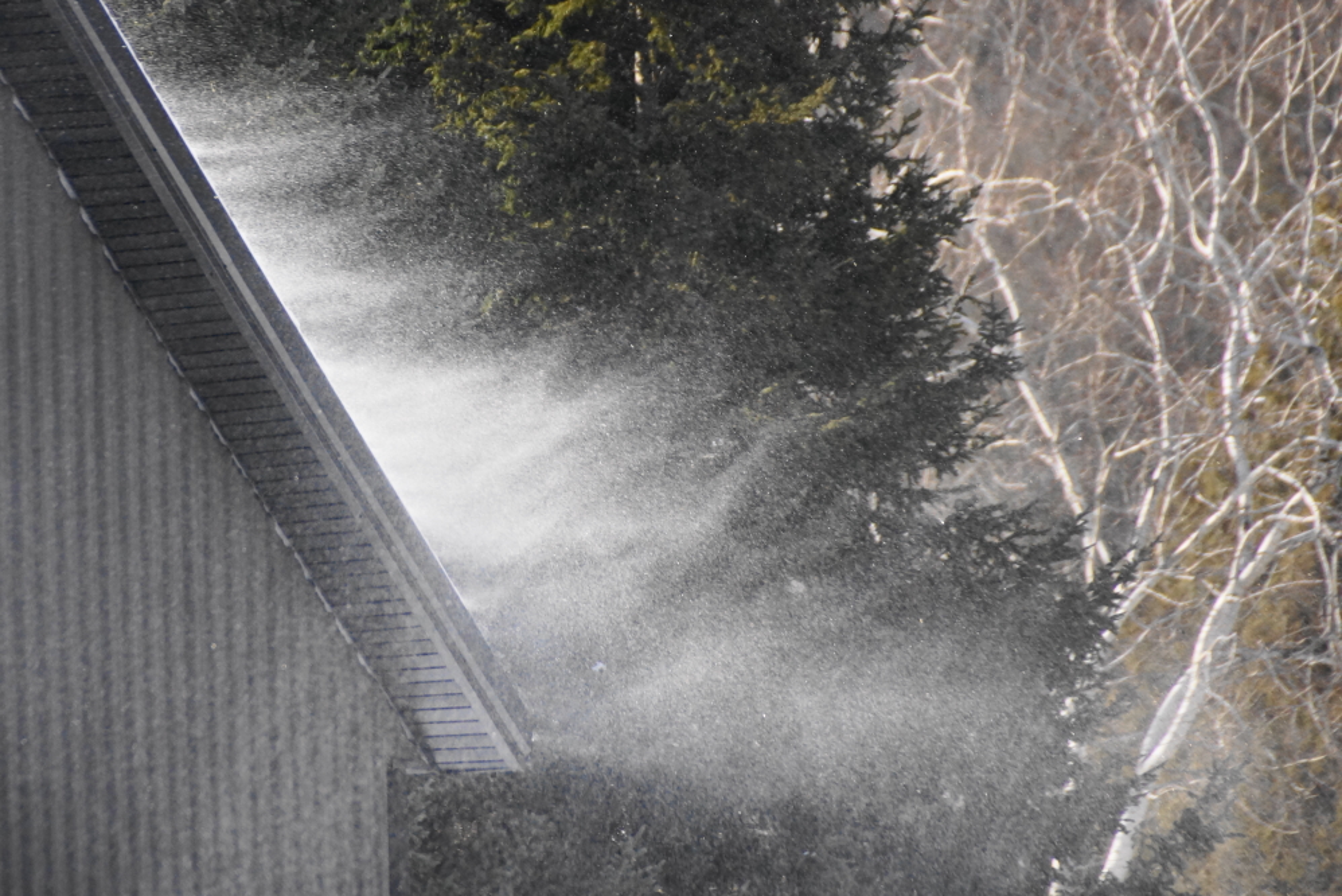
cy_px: 448
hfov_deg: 5.5
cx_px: 671
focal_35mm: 375
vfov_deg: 3.7
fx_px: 13982
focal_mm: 250
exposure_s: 1/400
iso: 500
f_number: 6.3
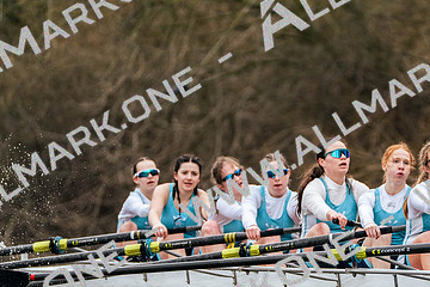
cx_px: 326
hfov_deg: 2.1
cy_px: 227
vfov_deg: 1.4
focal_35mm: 967
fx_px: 11549
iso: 1600
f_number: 6.3
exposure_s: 1/2000
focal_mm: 600
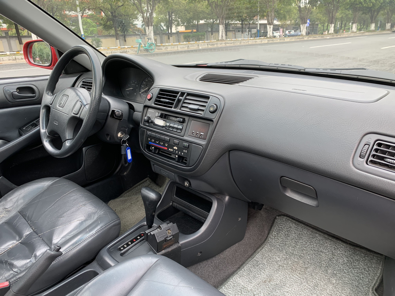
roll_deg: +2.1
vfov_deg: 53.1
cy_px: 148
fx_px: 297
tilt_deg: -19.5
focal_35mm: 26
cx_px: 198
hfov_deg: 67.3
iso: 32
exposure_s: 1/121
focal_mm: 4.25
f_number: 1.8
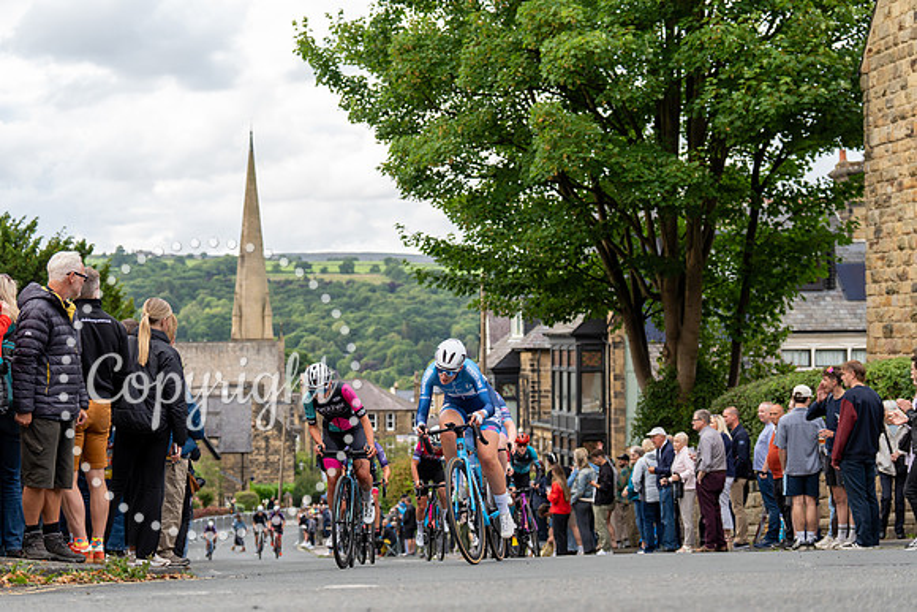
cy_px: 306
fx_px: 1783
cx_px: 458
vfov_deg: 19.5
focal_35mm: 70
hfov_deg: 28.8
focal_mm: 70
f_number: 3.5
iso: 500
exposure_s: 1/500
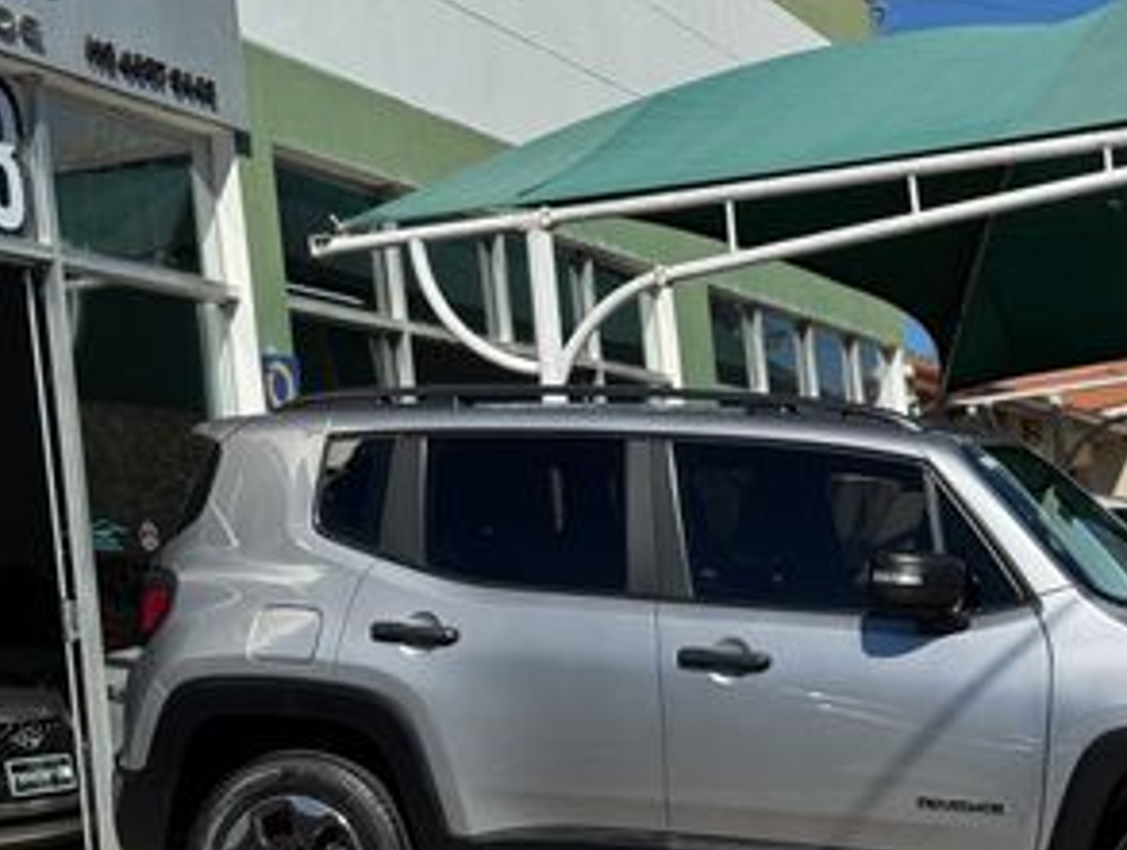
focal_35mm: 77
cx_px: 812
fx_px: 2512
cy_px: 615
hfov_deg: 25.1
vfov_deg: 19.1
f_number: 1.78
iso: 64
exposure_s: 1/5848
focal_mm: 6.76
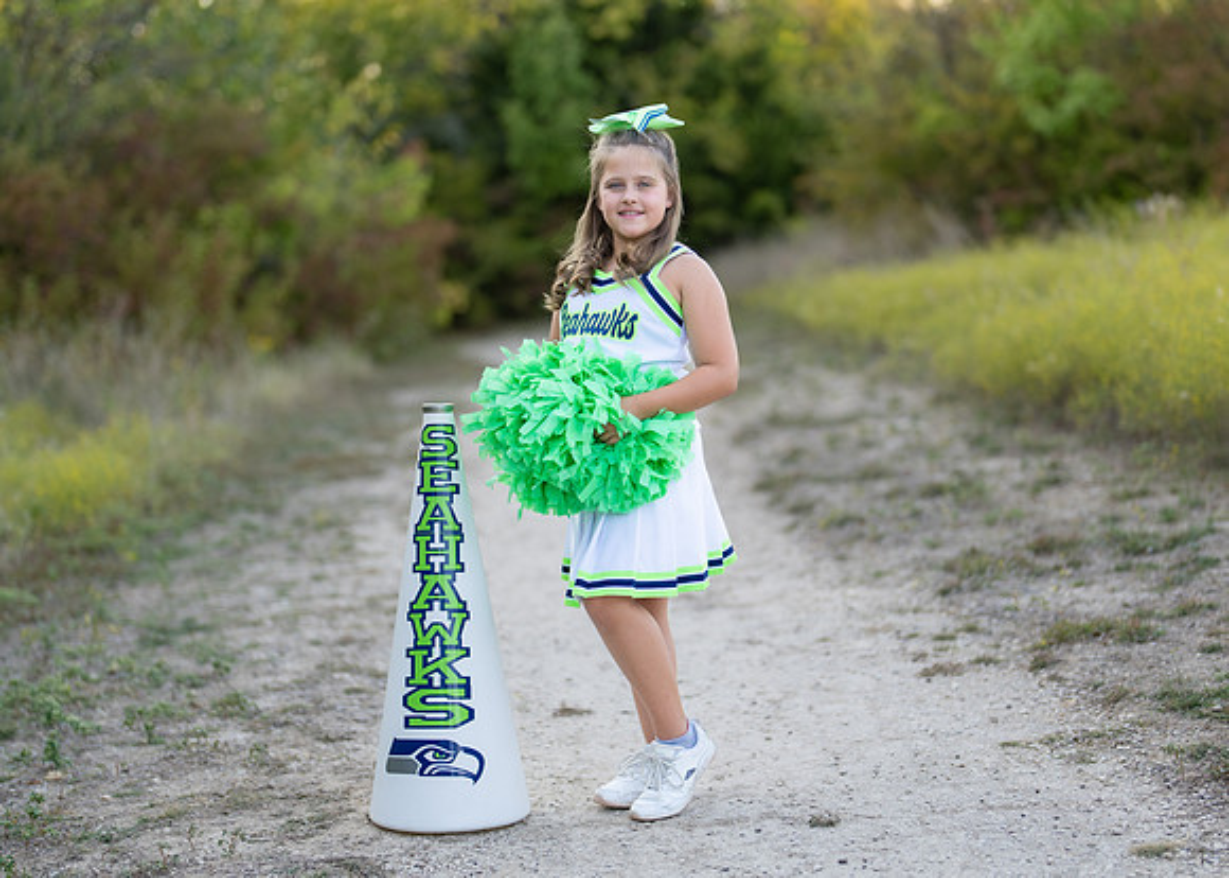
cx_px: 616
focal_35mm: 68
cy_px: 434
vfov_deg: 21.0
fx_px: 2370
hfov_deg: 29.1
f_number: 1.2
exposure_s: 1/1000
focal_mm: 50
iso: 100
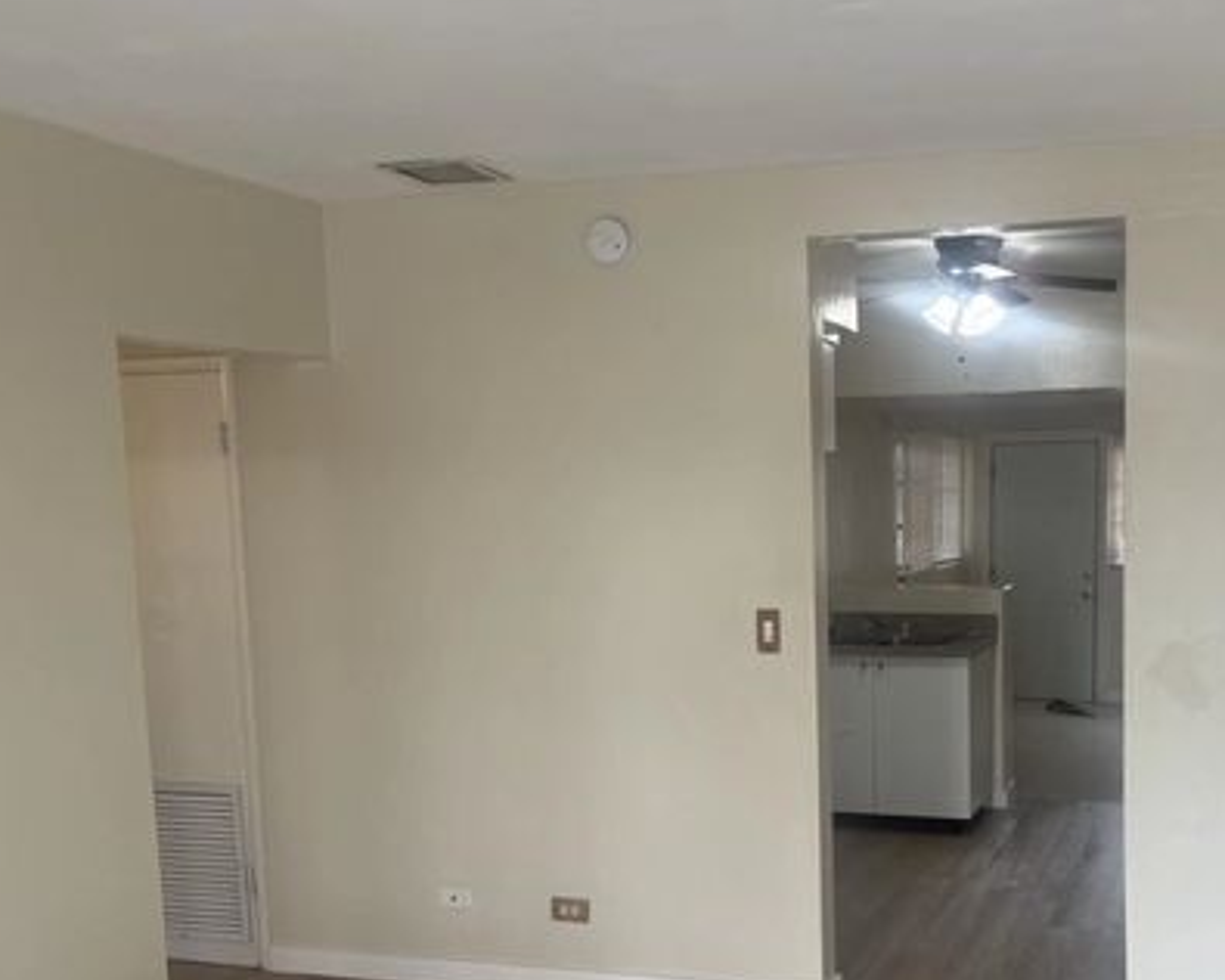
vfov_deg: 38.8
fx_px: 1378
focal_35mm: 38
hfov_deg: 47.0
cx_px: 844
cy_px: 645
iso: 160
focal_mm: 6.86
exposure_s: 1/120
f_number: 1.78
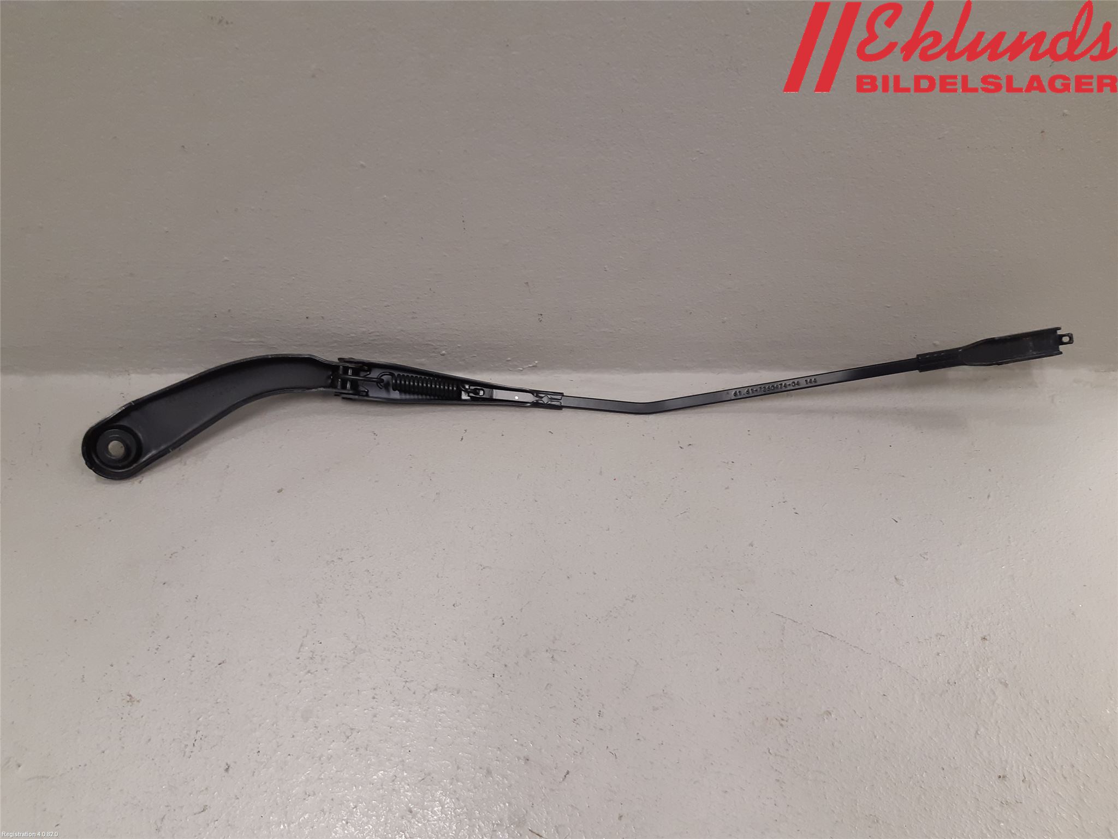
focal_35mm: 26
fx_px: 840
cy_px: 420
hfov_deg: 67.3
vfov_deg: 53.1
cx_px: 559
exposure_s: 1/50
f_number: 1.7
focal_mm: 3.93
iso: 125
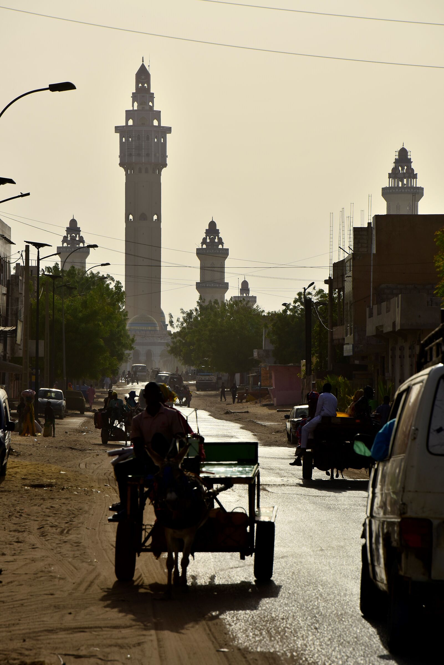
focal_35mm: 150
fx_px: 2772
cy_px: 332
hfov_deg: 9.2
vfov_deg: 13.7
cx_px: 222
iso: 100
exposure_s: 1/400
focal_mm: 150
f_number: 10
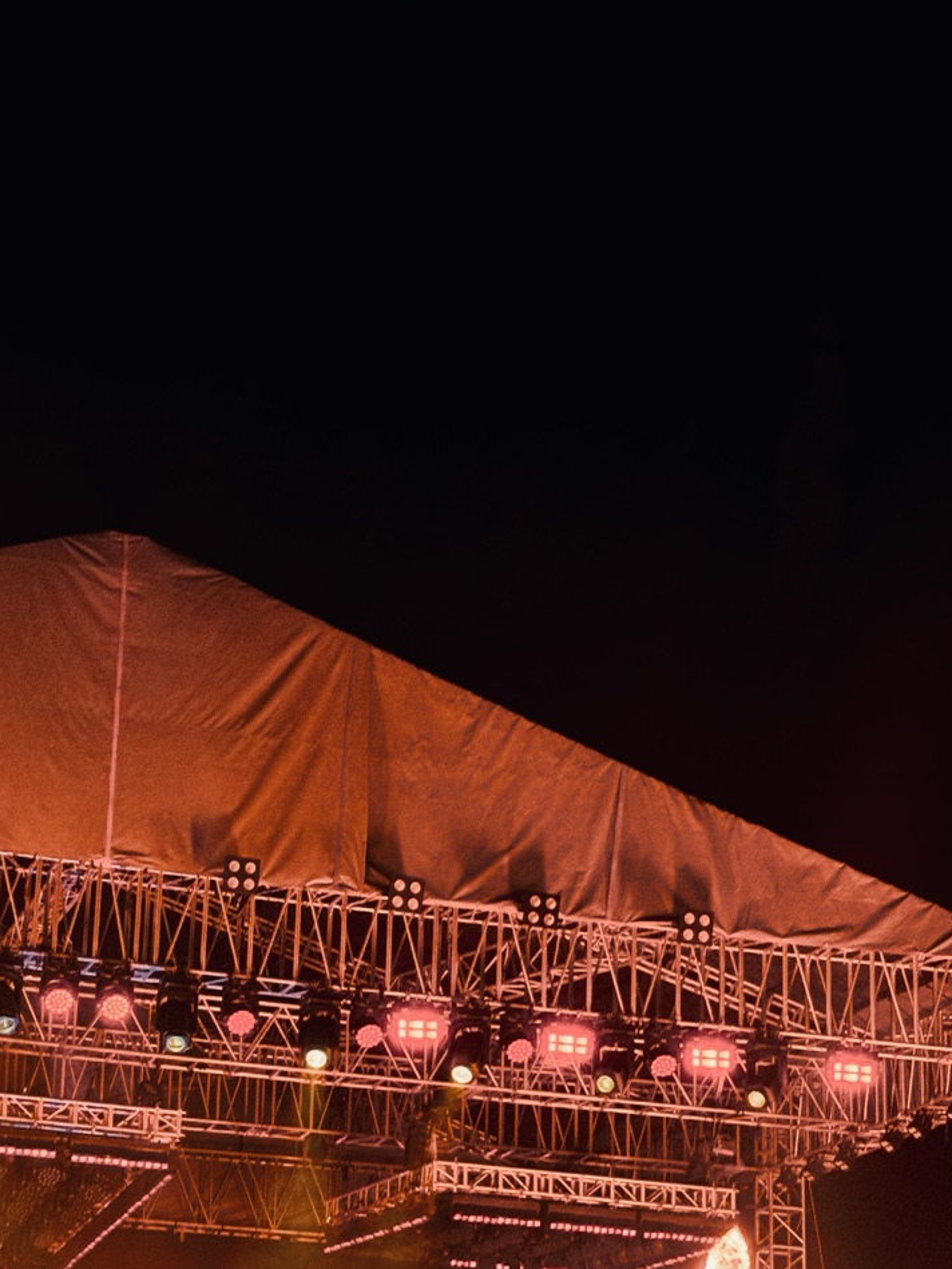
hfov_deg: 16.1
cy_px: 908
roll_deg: -3.0
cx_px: 163
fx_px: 3336
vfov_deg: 21.4
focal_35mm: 91
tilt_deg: +15.3
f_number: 1.78
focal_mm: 6.76
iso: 100
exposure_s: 1/75
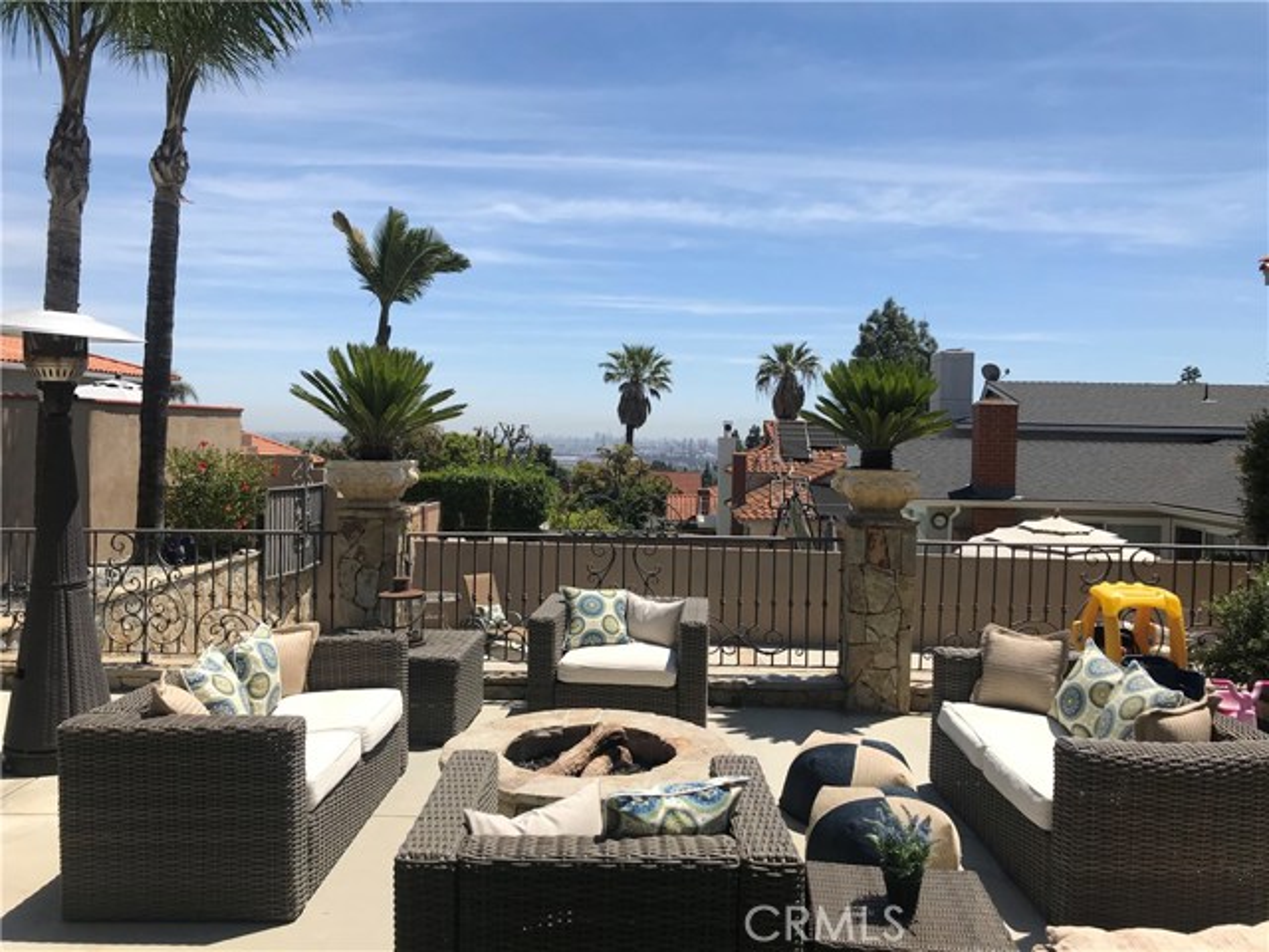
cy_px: 476
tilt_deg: +0.0
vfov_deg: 49.7
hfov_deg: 63.4
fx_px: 1026
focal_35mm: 28
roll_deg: -1.2
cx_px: 634
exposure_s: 1/2907
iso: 20
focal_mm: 3.99
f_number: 1.8
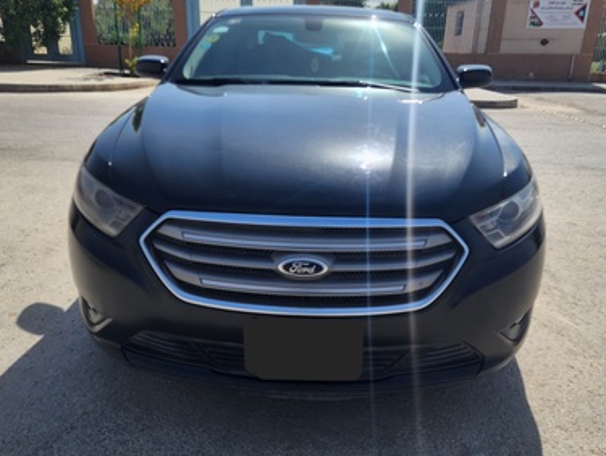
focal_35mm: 28
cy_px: 206
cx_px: 301
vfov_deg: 49.7
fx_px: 491
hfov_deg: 63.4
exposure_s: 1/1429
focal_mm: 6.4
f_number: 1.8
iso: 12
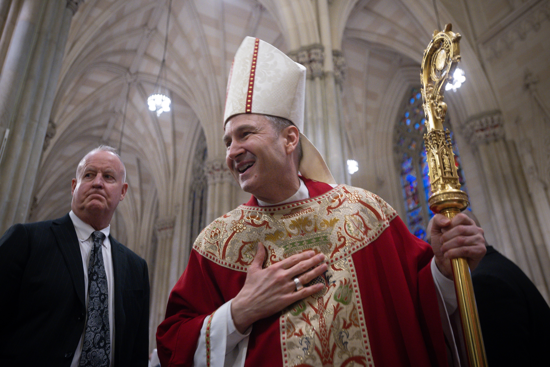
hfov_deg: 61.9
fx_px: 458
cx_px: 275
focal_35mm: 30
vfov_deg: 43.6
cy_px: 184
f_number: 4
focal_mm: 30
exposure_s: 1/125
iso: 5000
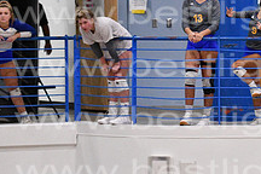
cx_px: 289
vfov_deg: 3.4
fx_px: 2972
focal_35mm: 410
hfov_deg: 5.0
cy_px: 42
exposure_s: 1/1250
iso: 6400
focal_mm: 102
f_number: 3.2
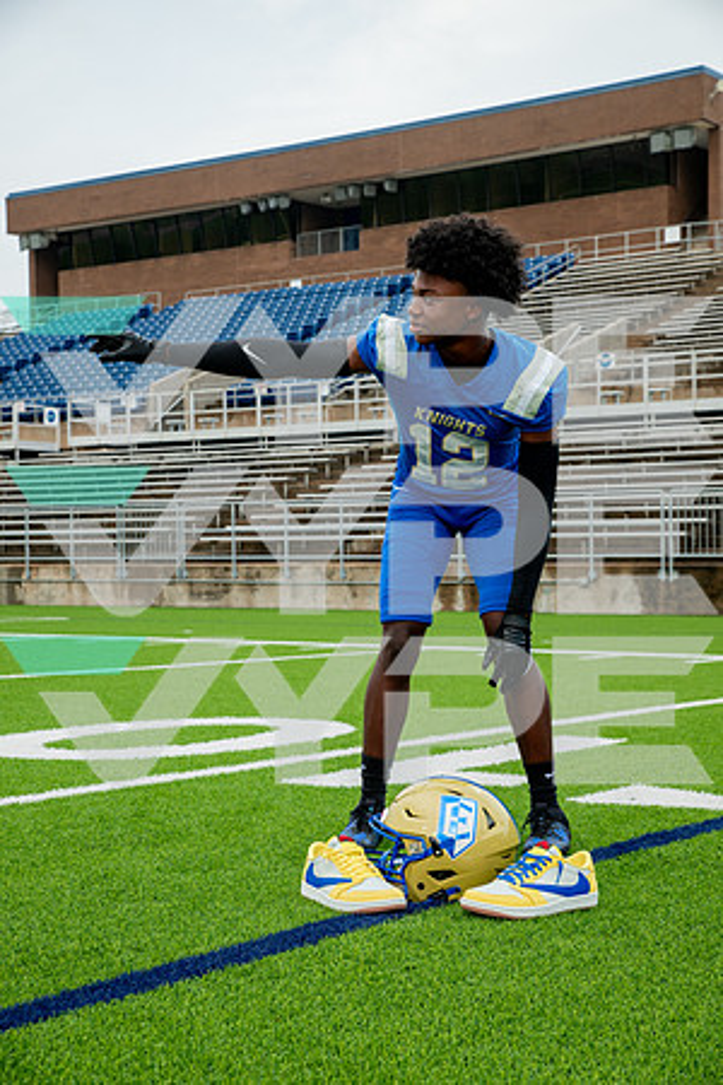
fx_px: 1807
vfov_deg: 33.4
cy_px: 542
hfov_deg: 22.6
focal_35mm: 60
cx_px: 362
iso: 200
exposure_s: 1/320
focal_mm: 60
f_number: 7.1
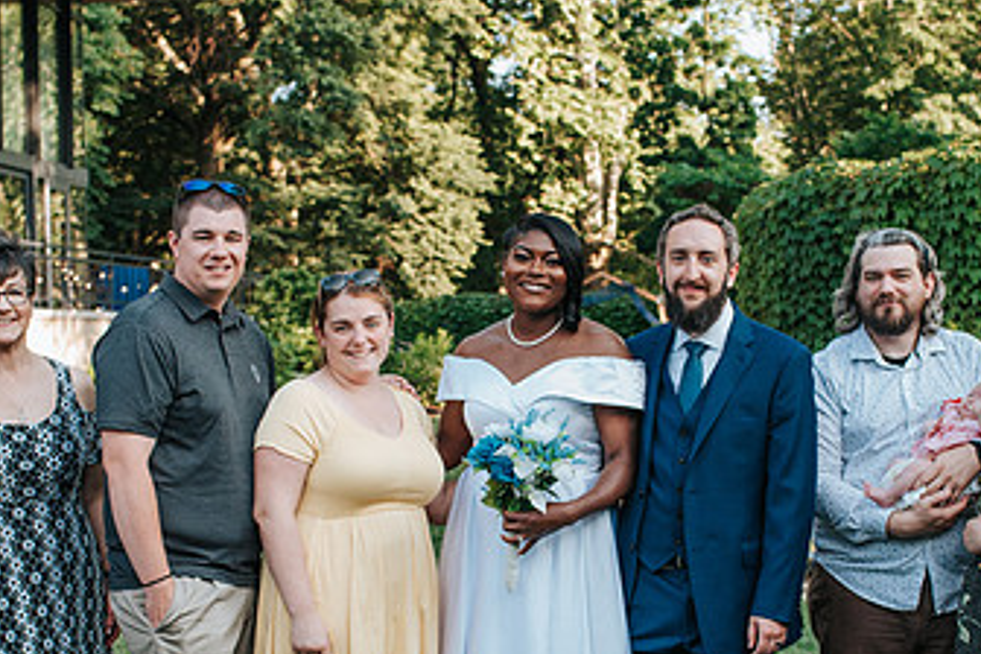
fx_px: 1826
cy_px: 515
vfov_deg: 20.1
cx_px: 508
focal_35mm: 67
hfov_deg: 30.1
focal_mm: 35
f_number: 4
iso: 800
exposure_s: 1/1000
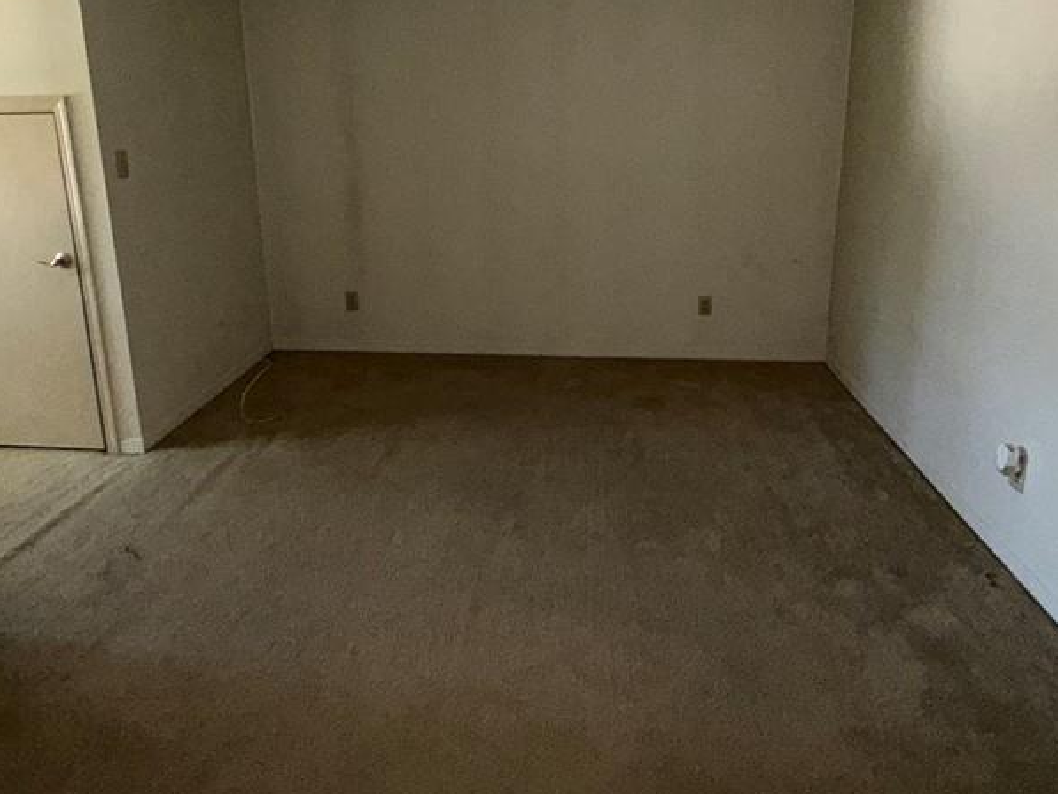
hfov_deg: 71.6
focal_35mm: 24
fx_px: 734
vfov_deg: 55.7
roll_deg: +1.5
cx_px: 528
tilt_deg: -13.7
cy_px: 268
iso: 200
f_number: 2.2
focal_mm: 2.22
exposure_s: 1/60
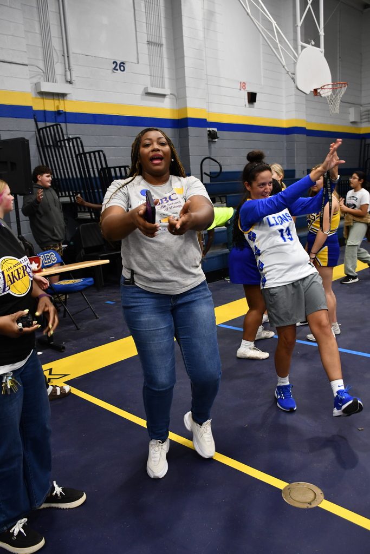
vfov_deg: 61.9
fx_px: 462
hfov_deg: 43.6
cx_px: 185
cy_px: 277
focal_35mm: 30
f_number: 3.5
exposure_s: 1/125
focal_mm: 20
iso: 1100
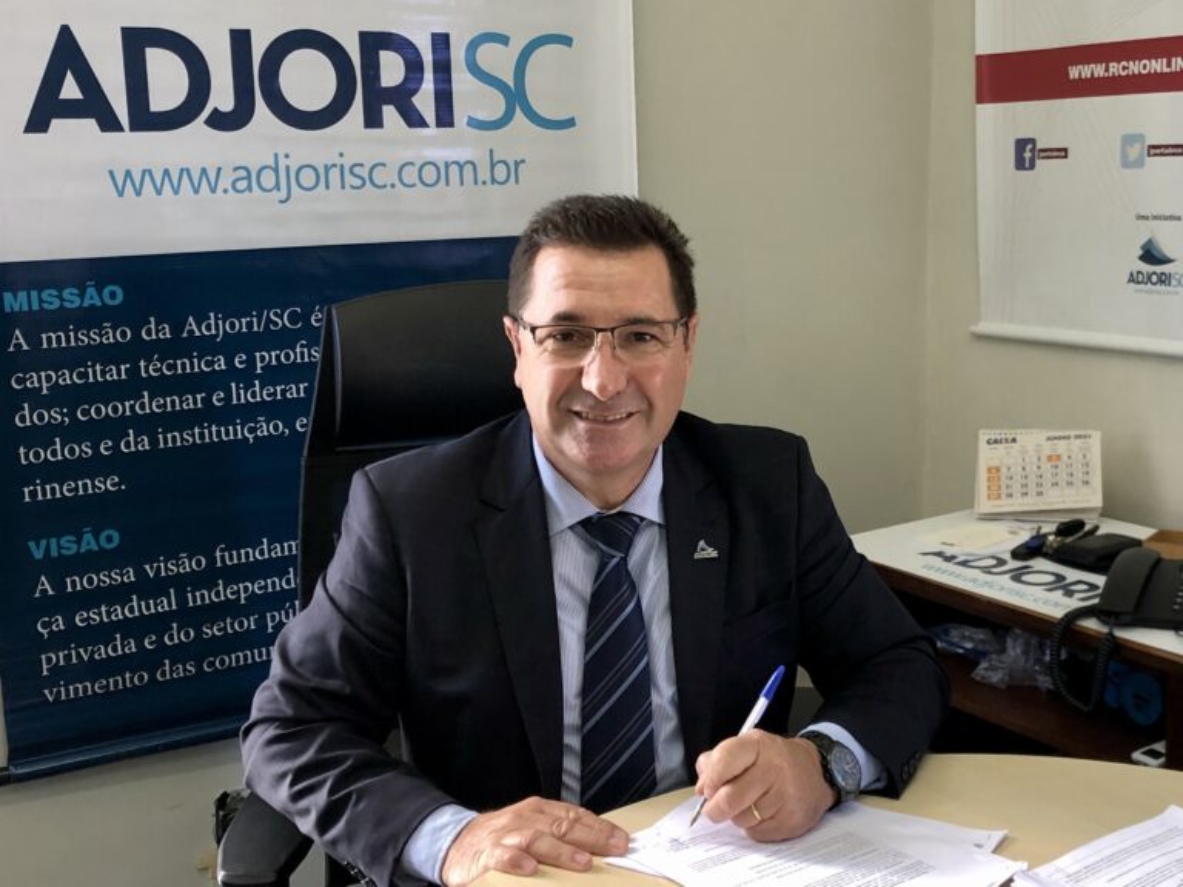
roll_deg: +0.7
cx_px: 592
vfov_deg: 49.7
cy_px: 444
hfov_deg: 63.4
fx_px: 957
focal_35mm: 28
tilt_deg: -10.9
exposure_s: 1/30
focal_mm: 4
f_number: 1.8
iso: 32
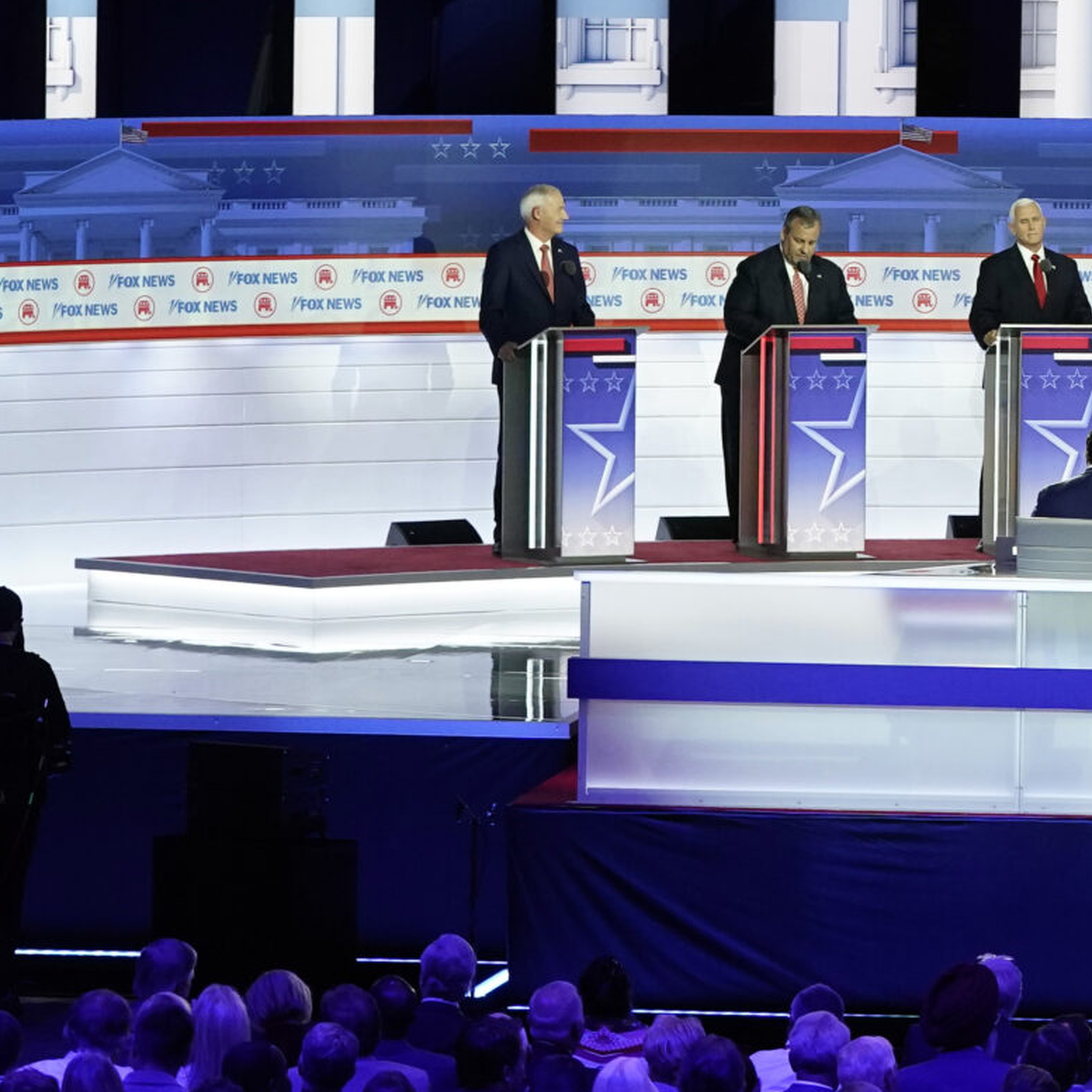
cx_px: 1379
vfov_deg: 5.6
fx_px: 11100
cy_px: 216
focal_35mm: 311
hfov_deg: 5.6
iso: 3200
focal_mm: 111
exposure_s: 1/80
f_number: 5
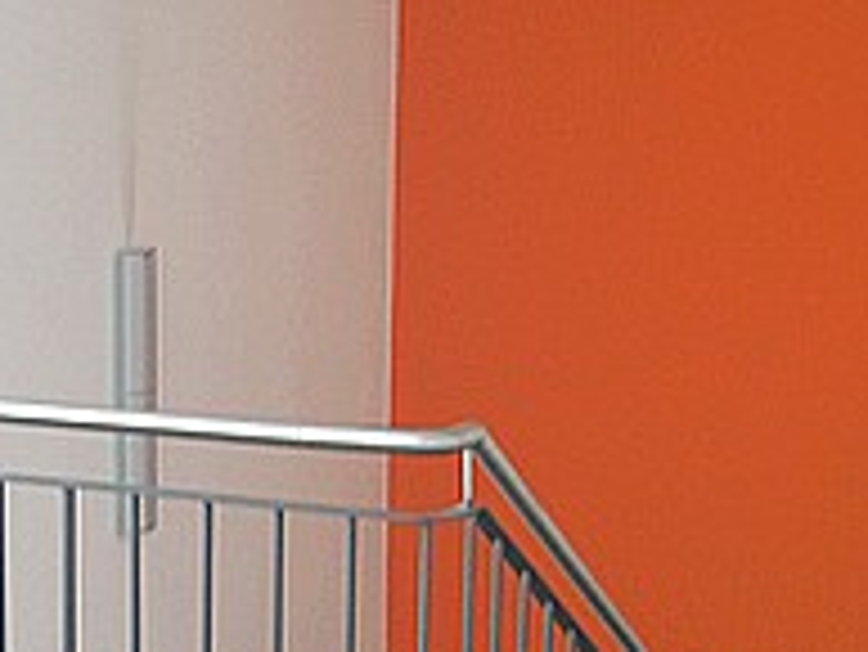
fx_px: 2208
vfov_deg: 16.6
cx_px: 274
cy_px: 555
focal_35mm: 88
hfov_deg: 22.1
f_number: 2.8
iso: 80
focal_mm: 6.1
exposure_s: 1/45
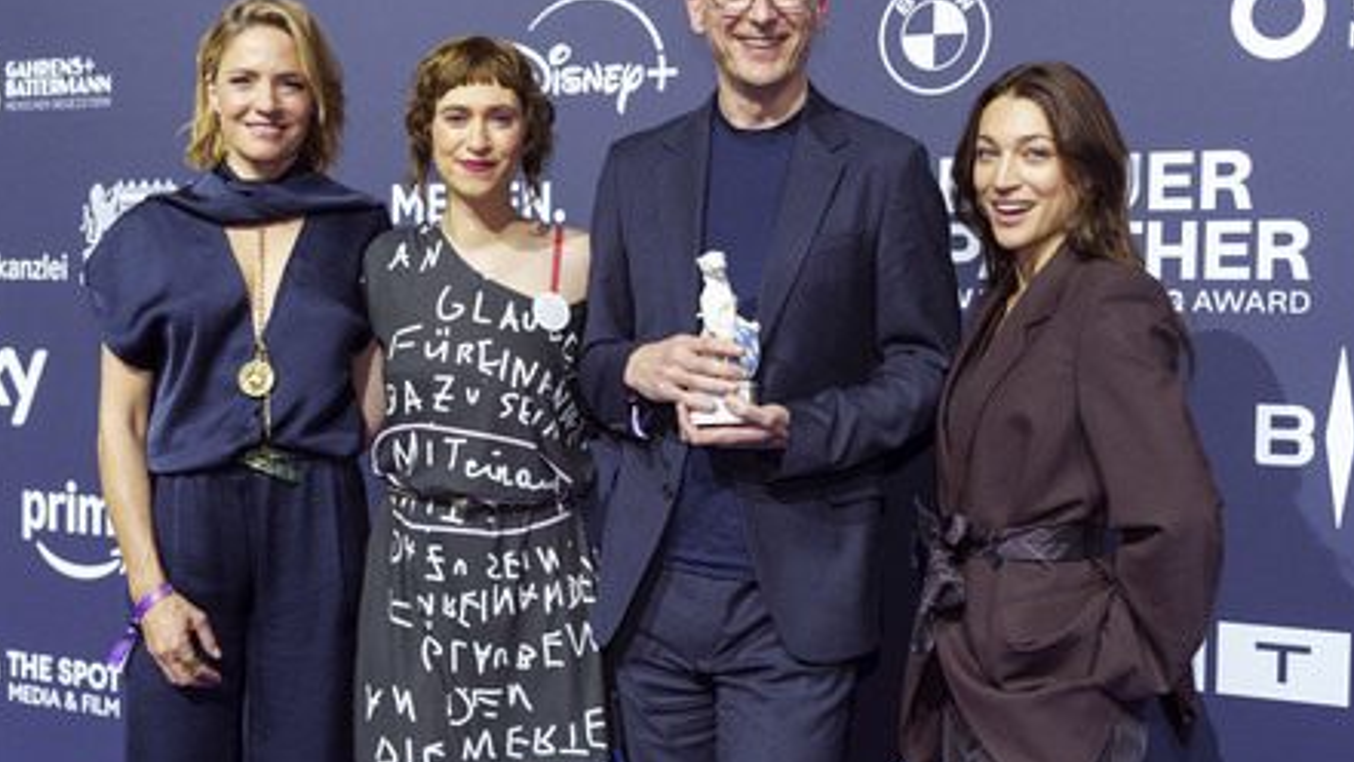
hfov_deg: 44.6
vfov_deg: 25.9
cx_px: 668
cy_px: 326
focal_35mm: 46
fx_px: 1651
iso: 1250
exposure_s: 1/250
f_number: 4
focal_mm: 43
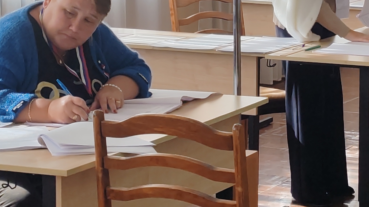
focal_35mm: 153
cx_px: 330
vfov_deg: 7.9
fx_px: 1497
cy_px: 39
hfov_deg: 13.9
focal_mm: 6.12
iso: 50
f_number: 1.9
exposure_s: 1/200
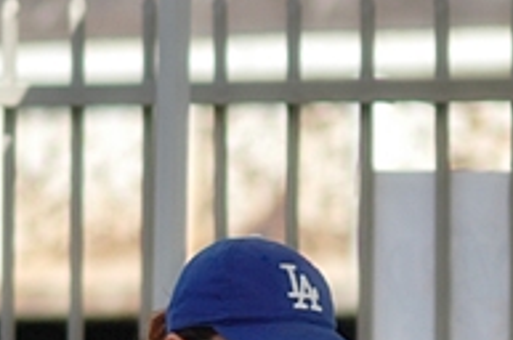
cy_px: 449
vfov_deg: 2.6
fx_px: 7512
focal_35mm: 528
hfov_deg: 3.9
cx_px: 229
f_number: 2.2
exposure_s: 1/6400
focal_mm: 85
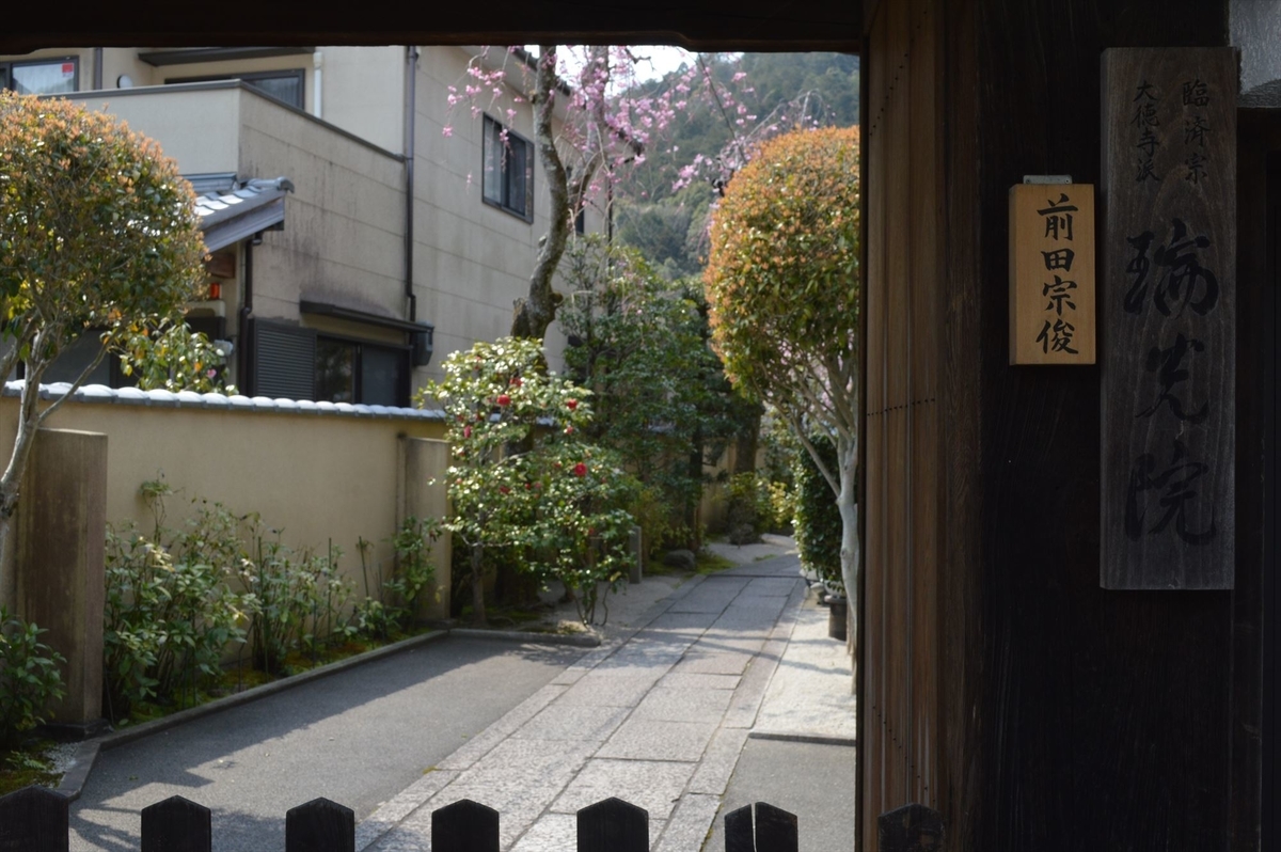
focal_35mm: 36
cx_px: 640
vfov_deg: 36.8
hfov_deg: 53.2
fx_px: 1280
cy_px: 426
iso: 400
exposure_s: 1/320
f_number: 9
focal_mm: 24
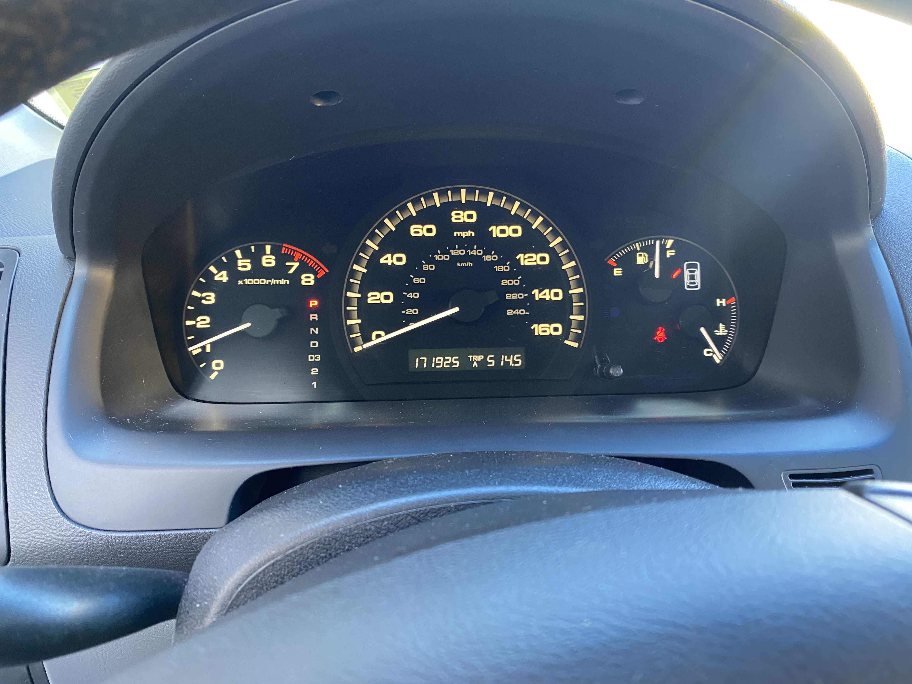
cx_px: 456
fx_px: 685
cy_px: 342
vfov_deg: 53.1
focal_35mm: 26
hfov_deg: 67.3
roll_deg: -3.7
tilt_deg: -18.8
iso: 250
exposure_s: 1/60
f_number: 1.8
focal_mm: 4.25
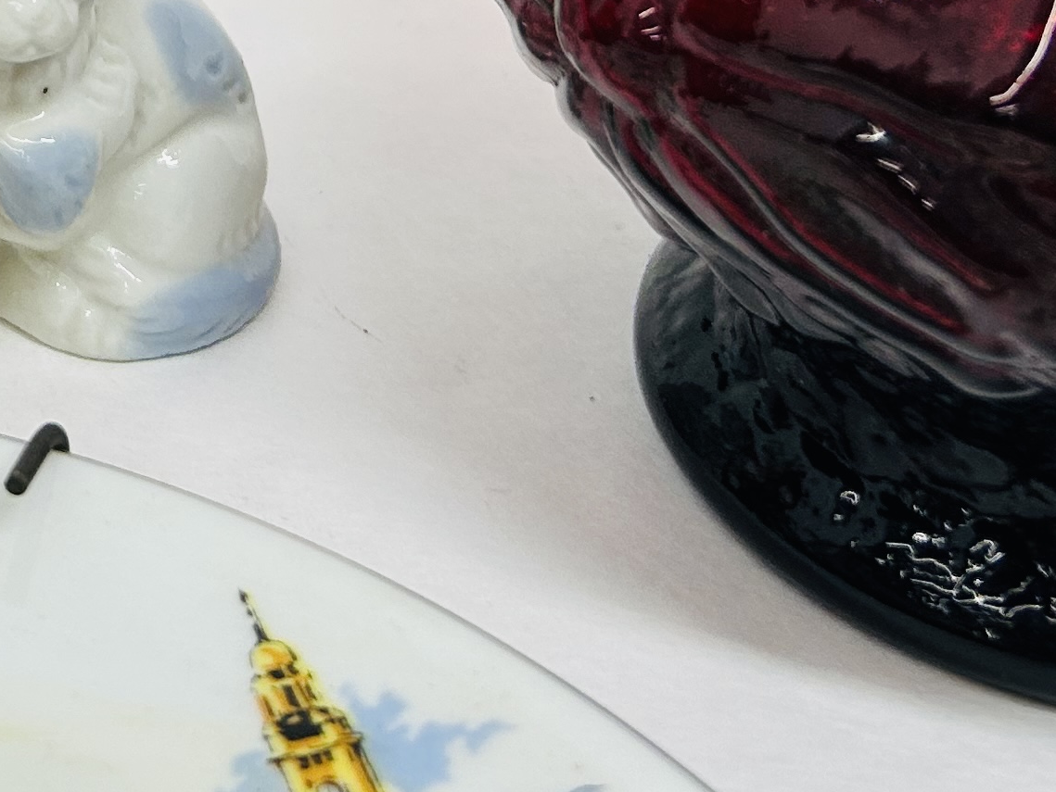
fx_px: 2807
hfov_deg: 19.9
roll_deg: +0.9
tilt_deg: -22.2
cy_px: -504
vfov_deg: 14.6
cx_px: -231
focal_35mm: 92
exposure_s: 1/416
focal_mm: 5.7
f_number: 1.5
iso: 50
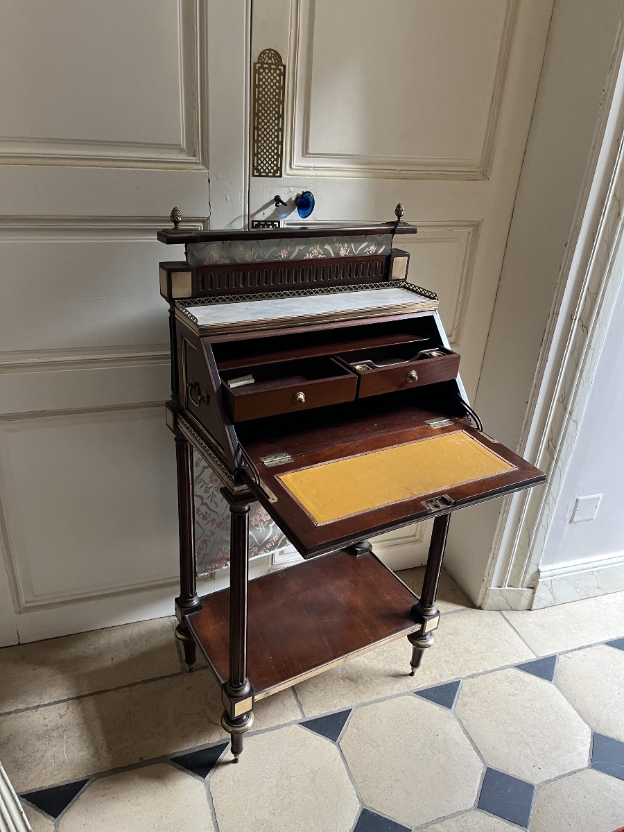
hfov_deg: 53.1
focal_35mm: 26
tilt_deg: -23.8
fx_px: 625
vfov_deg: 67.3
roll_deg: -3.4
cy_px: 416
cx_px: 312
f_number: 1.6
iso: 160
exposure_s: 1/50
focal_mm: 5.1
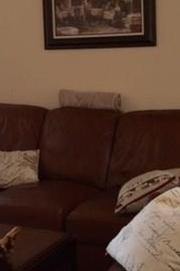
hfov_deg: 19.2
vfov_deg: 28.3
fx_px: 533
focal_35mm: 71
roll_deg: +0.4
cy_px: 94
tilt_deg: -5.6
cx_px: 82
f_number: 2.2
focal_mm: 4.15
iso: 32
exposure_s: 1/39
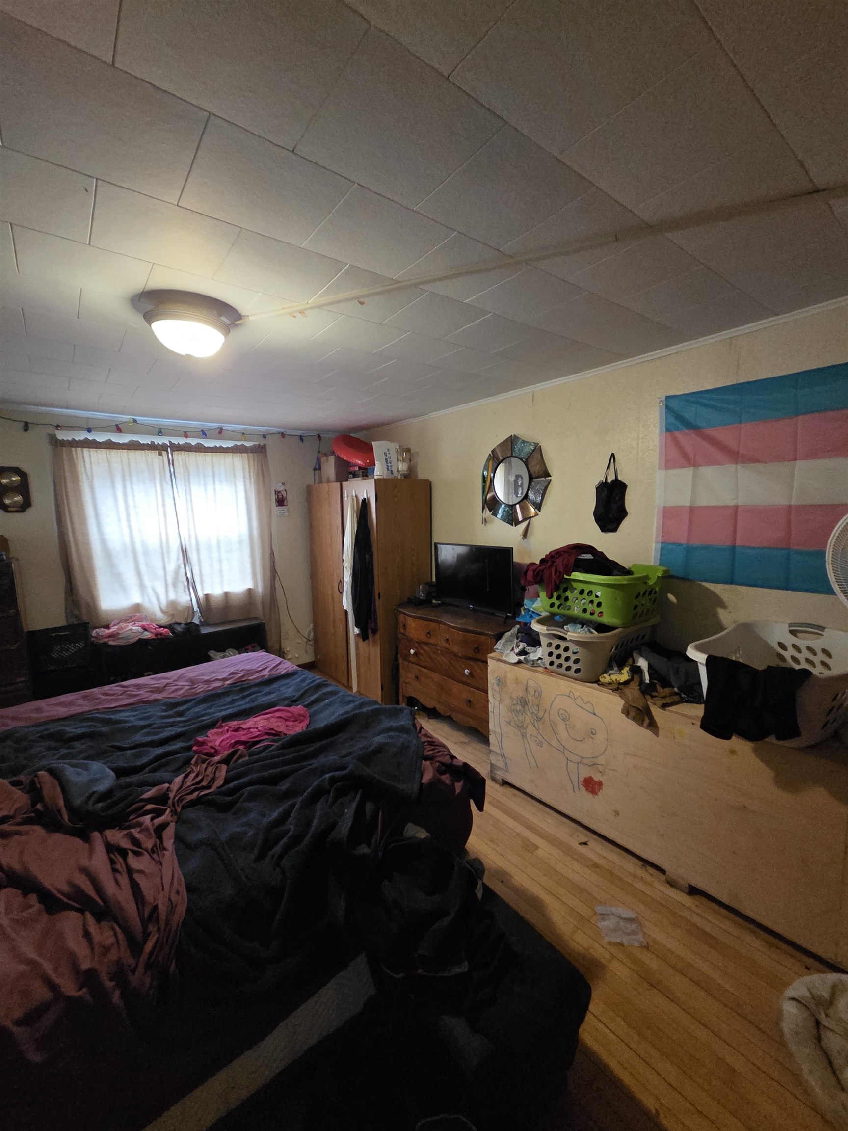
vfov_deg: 106.2
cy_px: 566
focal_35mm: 13
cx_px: 424
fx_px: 425
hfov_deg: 89.9
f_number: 2.2
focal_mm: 2.2
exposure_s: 1/60
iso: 1600
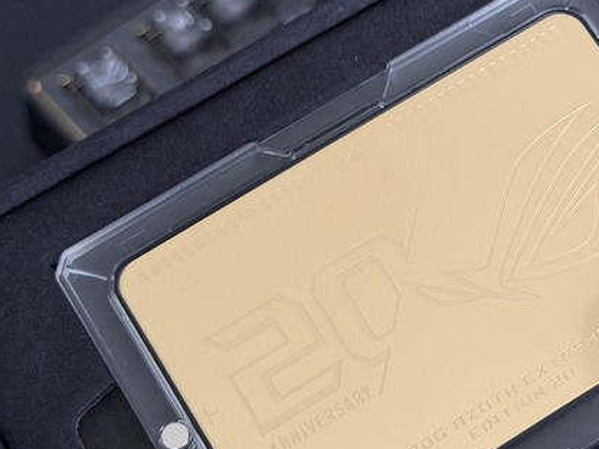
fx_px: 1557
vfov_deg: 16.4
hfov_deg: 21.6
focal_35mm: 90
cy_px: 222
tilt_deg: -56.2
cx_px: 449
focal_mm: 6.76
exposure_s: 1/40
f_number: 1.78
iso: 500
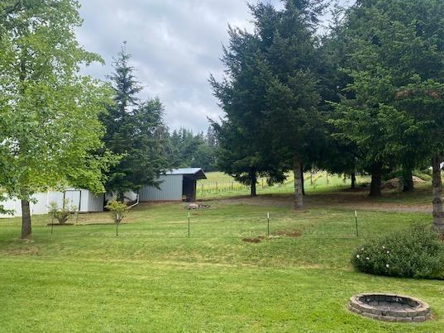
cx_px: 232
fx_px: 398
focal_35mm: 31
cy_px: 165
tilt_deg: +6.6
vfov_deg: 45.5
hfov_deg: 58.3
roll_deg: -1.1
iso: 32
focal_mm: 4.25
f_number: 1.8
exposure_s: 1/858
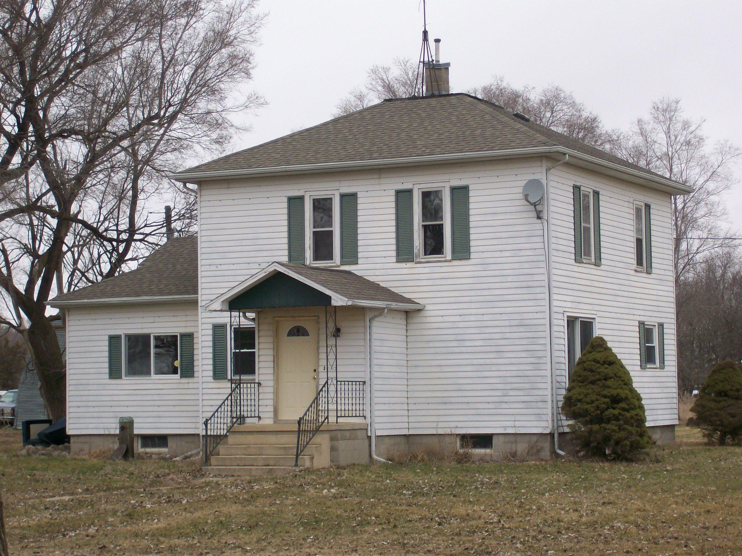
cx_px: 371
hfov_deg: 22.5
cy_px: 278
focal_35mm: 87
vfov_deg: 17.0
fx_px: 1865
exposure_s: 1/241
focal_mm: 14.3
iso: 80
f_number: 4.3
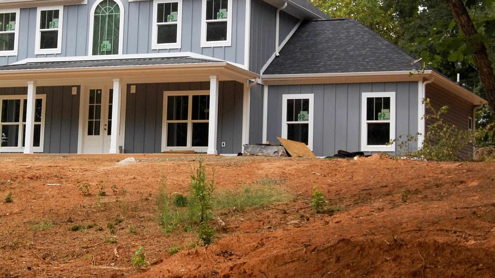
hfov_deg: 23.3
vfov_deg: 13.2
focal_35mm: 91
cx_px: 150
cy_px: 52
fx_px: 1193
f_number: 5
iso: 400
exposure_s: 1/500
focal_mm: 35
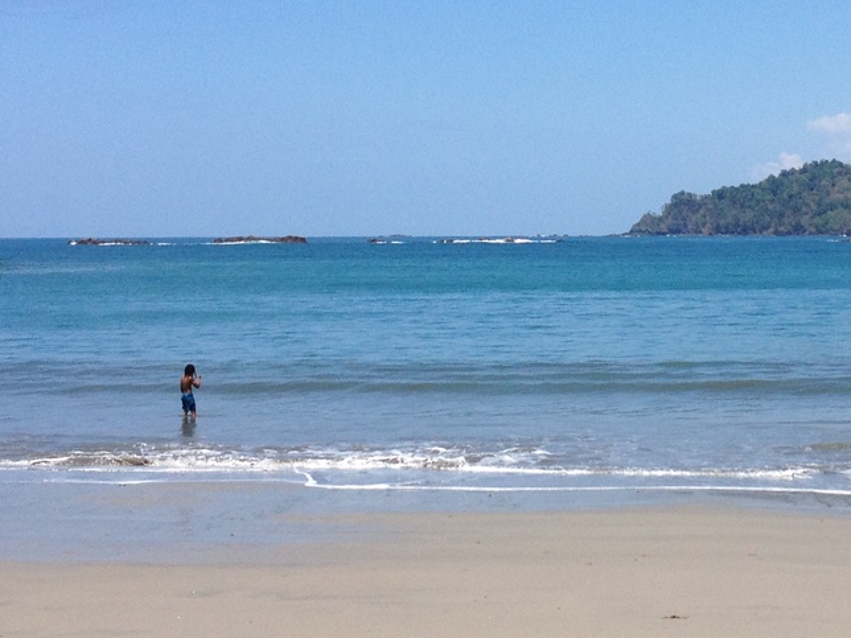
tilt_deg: -2.1
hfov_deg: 22.3
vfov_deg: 16.9
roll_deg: +0.6
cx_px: 651
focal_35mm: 87
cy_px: 199
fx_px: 2139
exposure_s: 1/2304
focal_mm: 4.28
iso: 50
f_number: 2.4
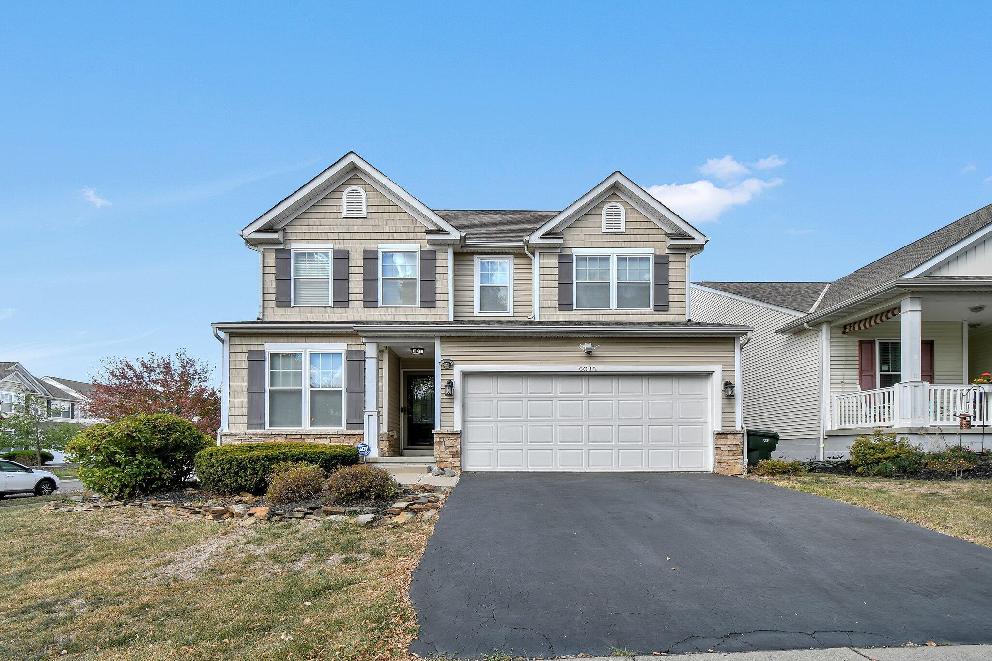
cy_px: 330
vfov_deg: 77.3
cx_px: 496
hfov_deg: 100.4
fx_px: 413
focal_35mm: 15
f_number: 7.1
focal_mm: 10
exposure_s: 1/60
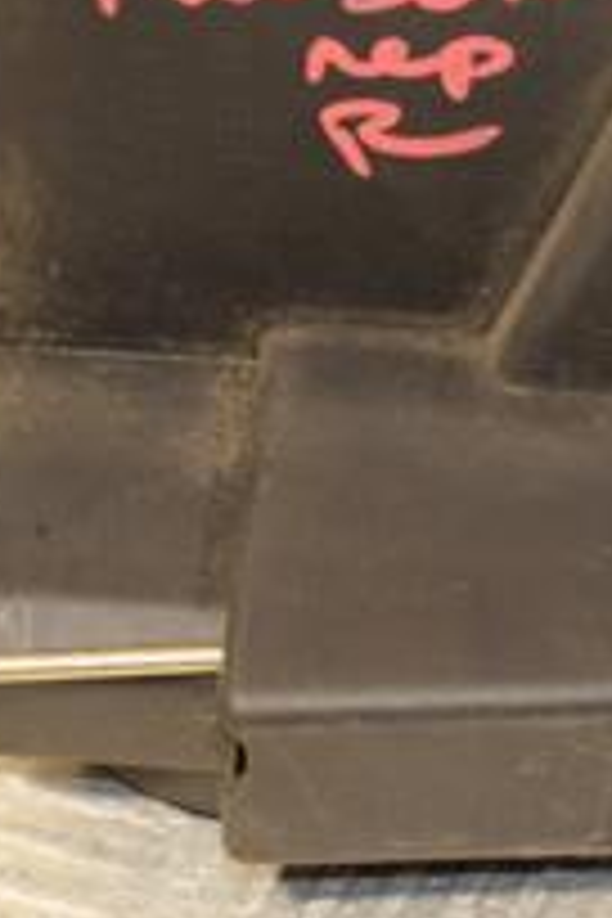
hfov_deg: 5.4
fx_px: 6527
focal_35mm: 256
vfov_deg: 8.0
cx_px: 630
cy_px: 432
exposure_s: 1/200
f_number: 5.3
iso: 800
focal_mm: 58
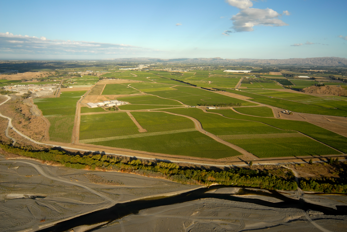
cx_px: 174
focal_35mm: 22
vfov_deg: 56.3
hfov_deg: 77.3
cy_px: 116
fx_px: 217
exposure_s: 1/500
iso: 125
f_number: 5.6
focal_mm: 15
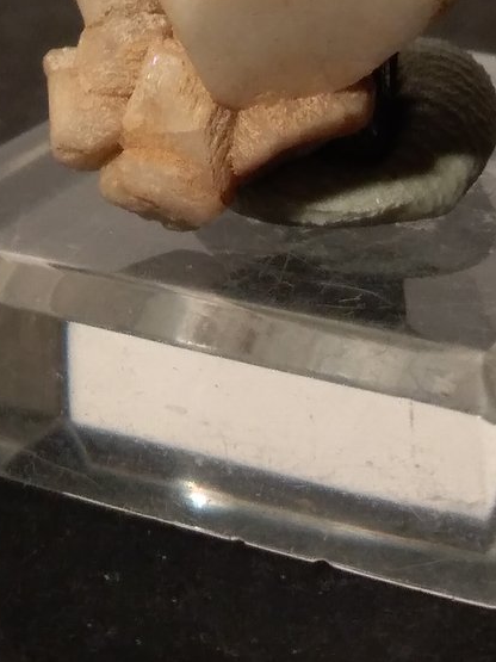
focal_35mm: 75
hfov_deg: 19.6
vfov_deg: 22.1
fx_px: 1433
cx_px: 259
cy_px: -290
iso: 159
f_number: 2
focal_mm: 3.54
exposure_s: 1/33.3
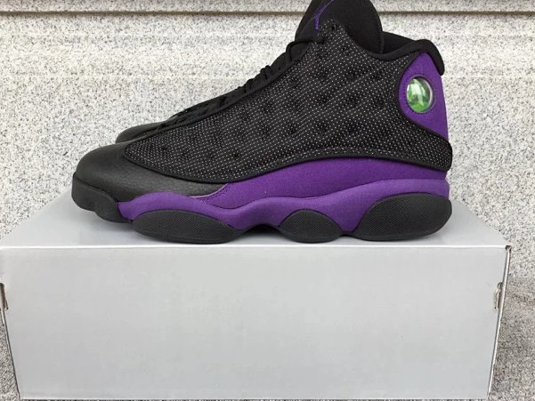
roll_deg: +0.4
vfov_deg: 43.0
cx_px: 263
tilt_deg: -14.3
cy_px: 192
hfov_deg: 55.3
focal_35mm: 33
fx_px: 510
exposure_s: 1/100
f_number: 2.4
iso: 25
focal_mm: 3.3
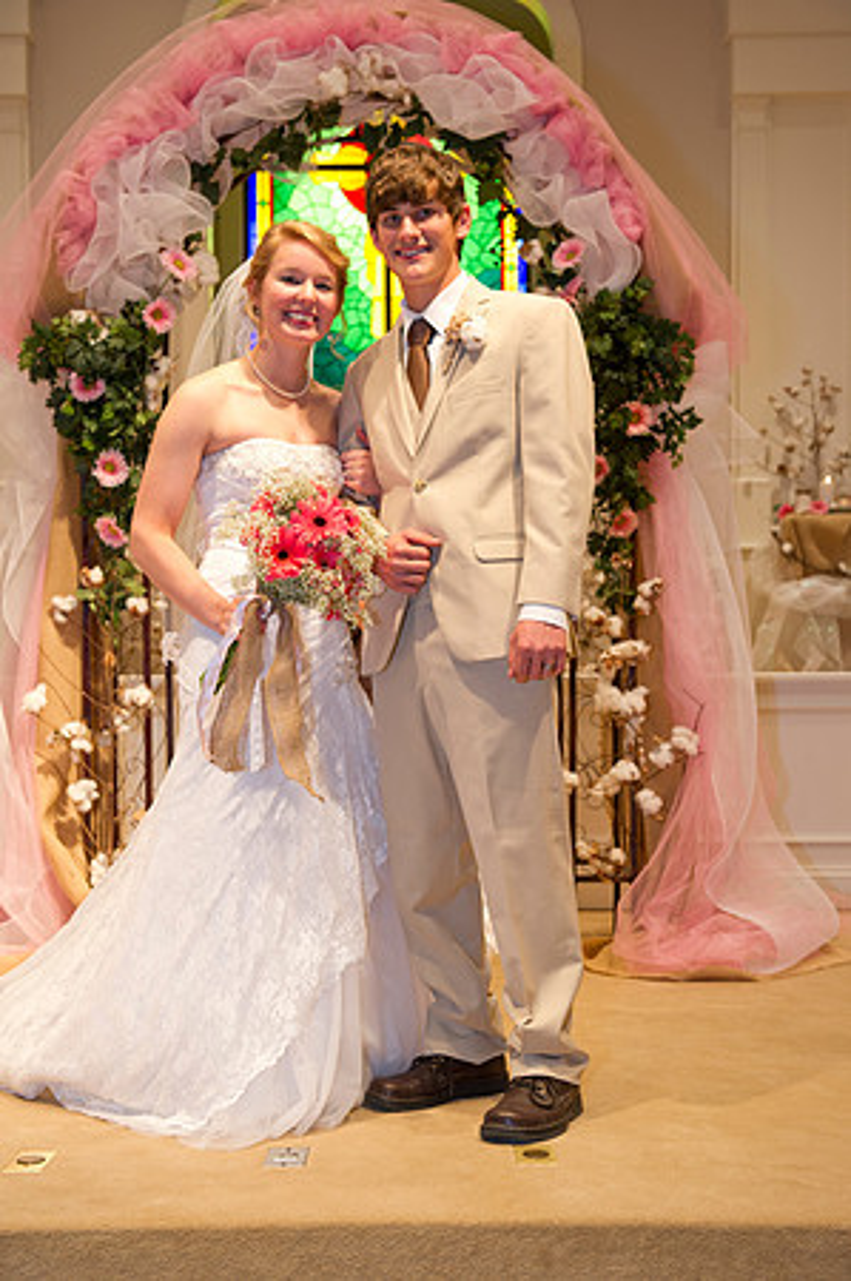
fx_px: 1706
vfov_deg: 41.2
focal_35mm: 48
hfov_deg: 28.0
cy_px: 640
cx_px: 426
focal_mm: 48
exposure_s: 1/125
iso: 1600
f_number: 4.5
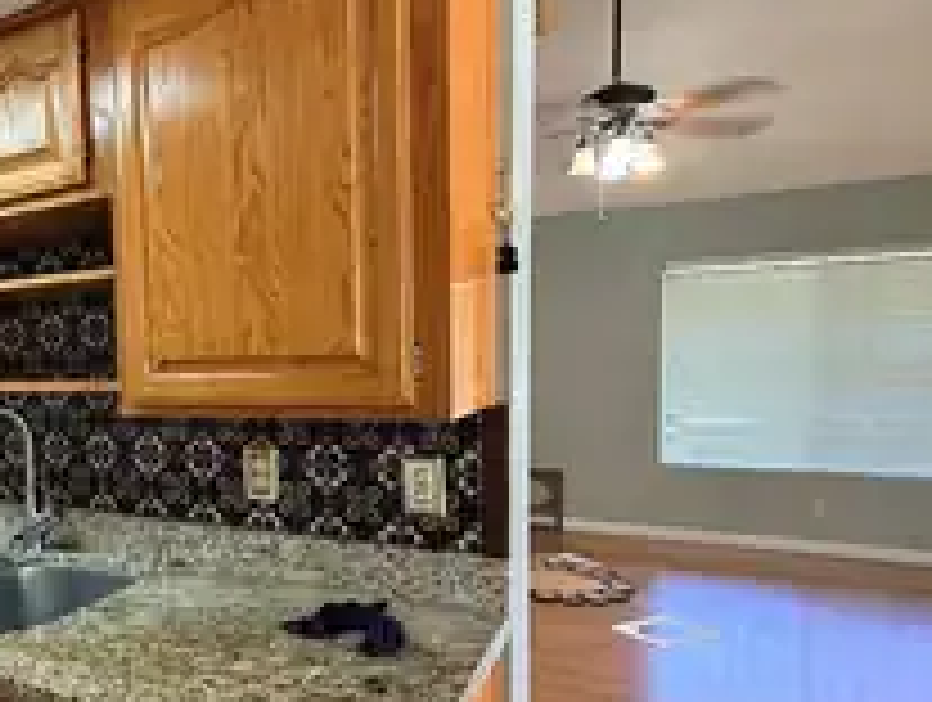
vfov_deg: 51.3
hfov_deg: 61.0
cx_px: 216
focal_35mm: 27
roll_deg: +0.8
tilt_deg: -2.7
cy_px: 400
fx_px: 728
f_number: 2.2
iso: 400
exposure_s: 1/60
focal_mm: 2.22
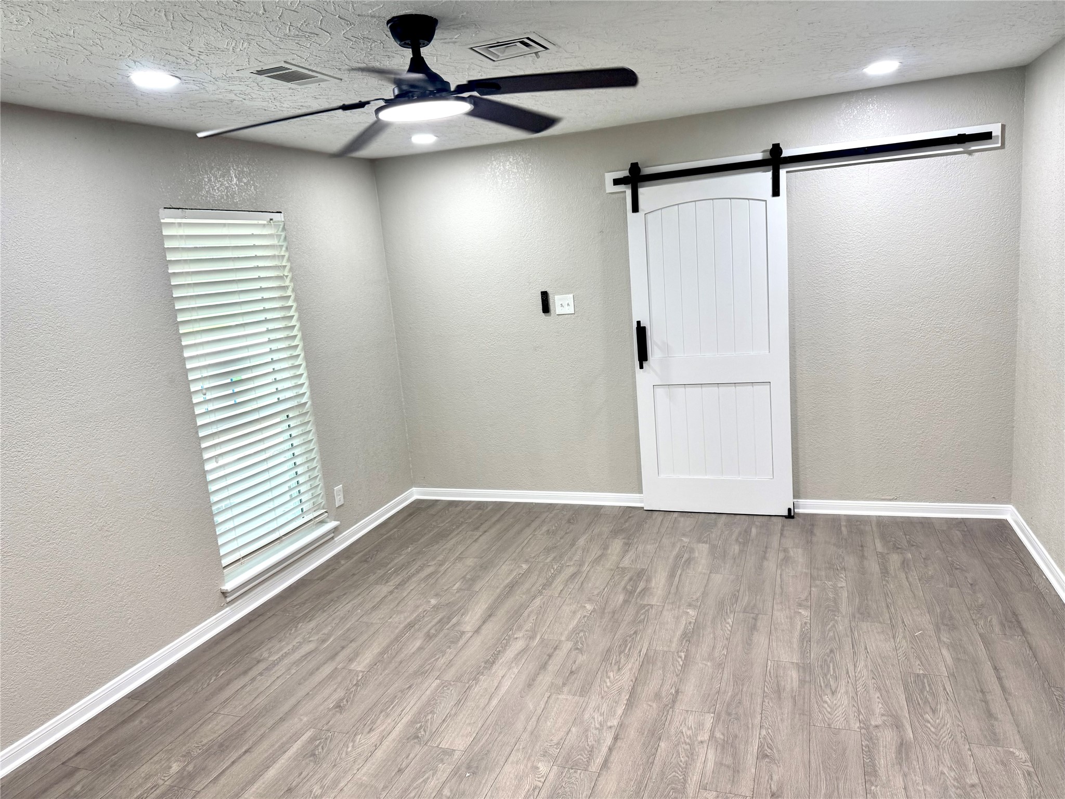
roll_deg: +4.8
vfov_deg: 56.8
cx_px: 532
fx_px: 738
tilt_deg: -11.3
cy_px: 400
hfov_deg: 71.6
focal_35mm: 24
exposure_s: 1/120
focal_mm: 6.76
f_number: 1.78
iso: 125
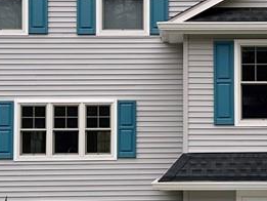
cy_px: 86
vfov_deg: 15.7
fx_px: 725
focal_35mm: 94
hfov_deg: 20.7
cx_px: 201
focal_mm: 6.9
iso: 80
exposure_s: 1/797
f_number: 1.8
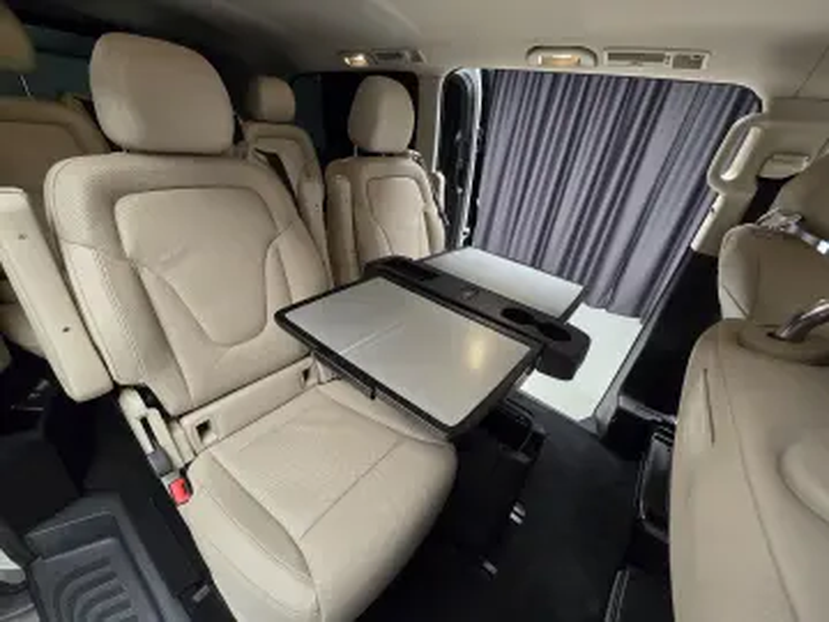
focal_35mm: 13
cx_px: 414
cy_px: 311
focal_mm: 2.2
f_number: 2.2
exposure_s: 1/50
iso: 250
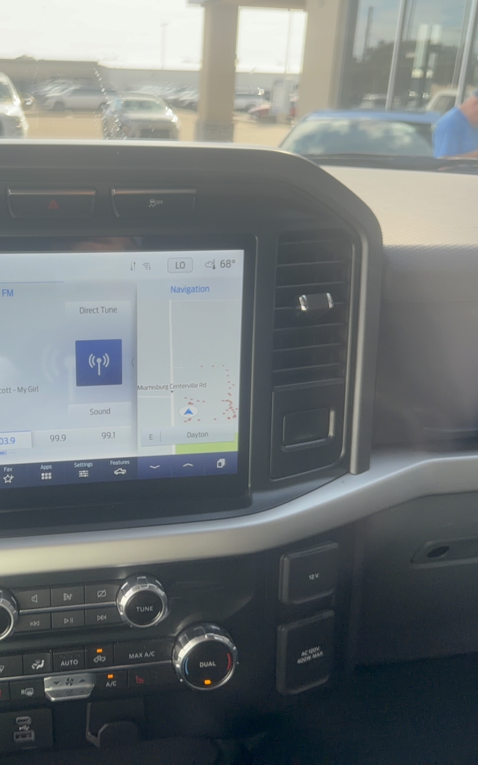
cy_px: 382
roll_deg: -0.9
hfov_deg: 36.4
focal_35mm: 34
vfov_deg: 56.7
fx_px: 709
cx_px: 122
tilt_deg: -20.3
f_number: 1.78
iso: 80
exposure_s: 1/521
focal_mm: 6.76
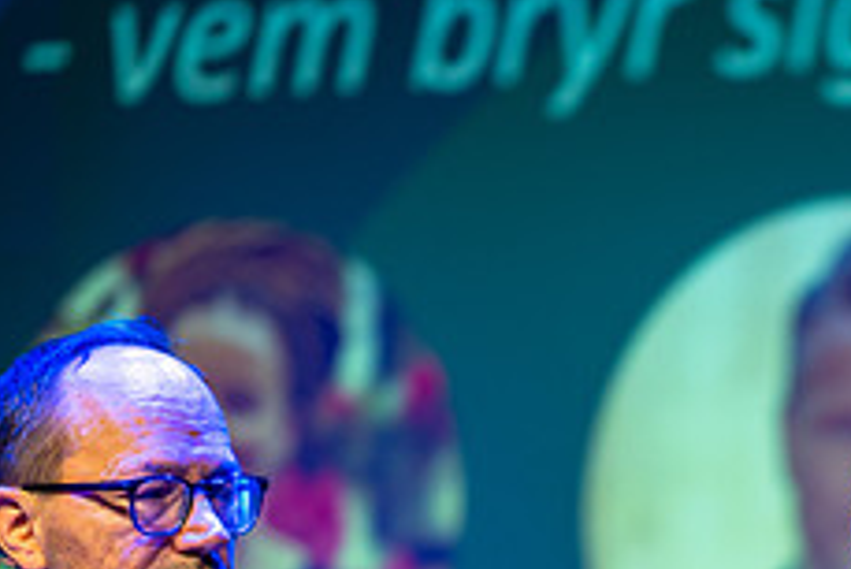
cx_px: 1000
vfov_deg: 6.4
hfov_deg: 9.4
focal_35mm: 215
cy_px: 697
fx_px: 5085
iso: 500
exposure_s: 1/200
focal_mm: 85
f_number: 1.4
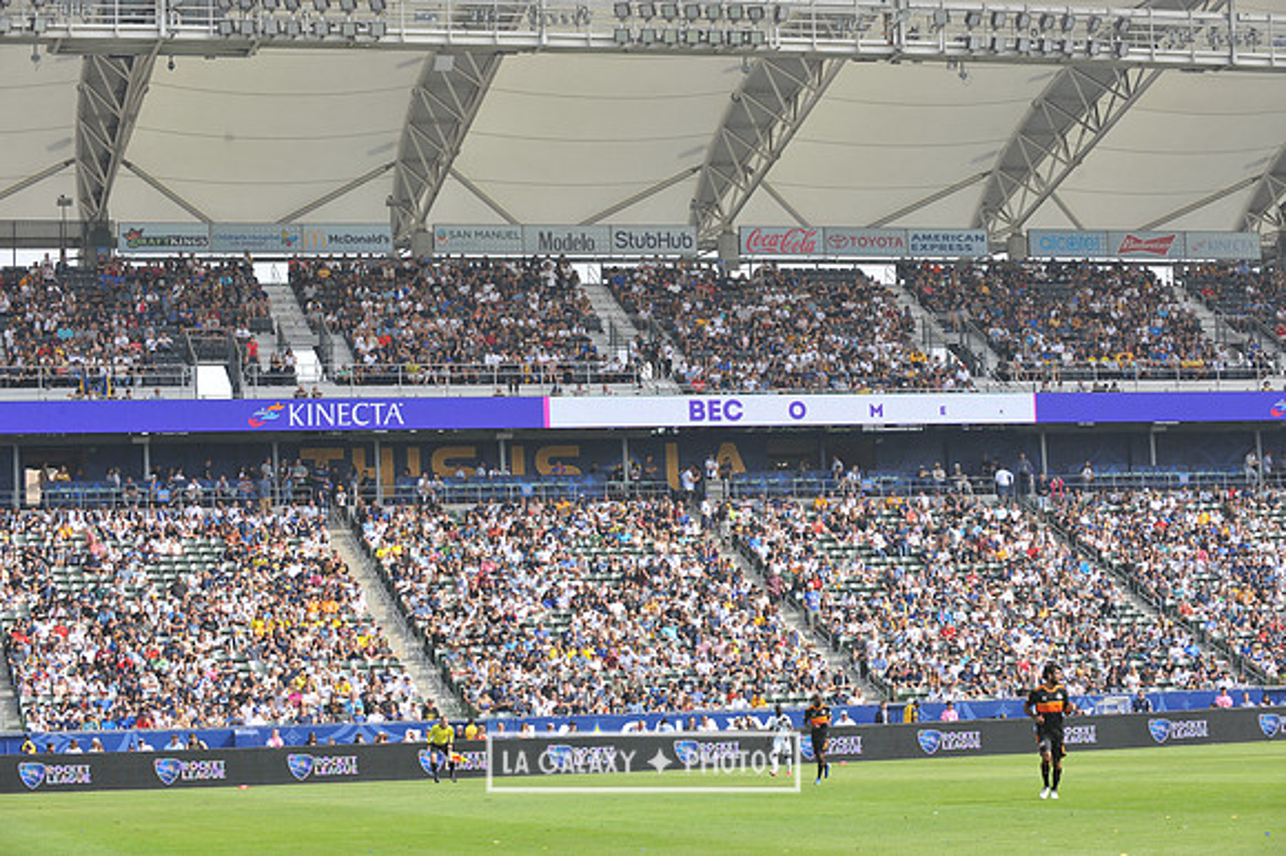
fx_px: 3070
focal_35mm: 86
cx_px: 643
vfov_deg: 15.9
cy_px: 428
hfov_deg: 23.7
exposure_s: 1/320
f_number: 9
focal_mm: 86
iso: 200
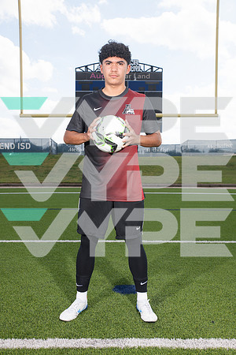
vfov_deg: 50.7
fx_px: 374
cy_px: 178
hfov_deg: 35.1
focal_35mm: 38
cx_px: 118
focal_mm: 38
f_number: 7.1
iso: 125
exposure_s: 1/320
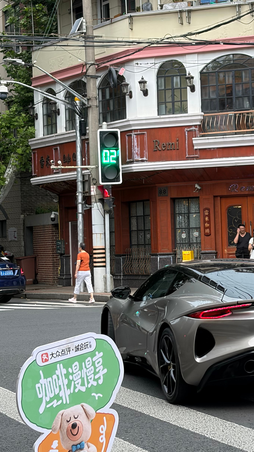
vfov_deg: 22.7
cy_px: 190
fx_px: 1125
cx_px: 222
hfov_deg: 12.8
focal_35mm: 94
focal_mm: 5.96
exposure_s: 1/121
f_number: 1.6
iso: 50
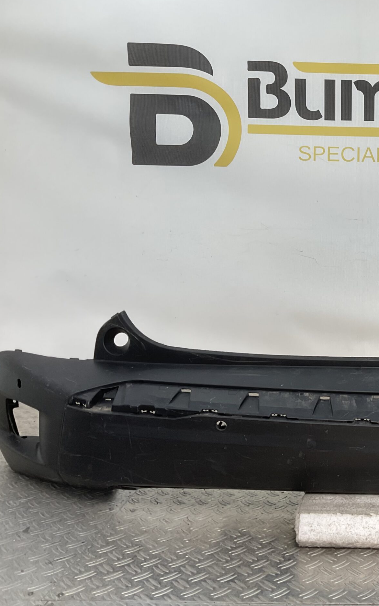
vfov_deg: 47.2
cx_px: 398
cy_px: 301
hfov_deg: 28.3
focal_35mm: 42
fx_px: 694
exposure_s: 1/190
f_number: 1.8
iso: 16
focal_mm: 3
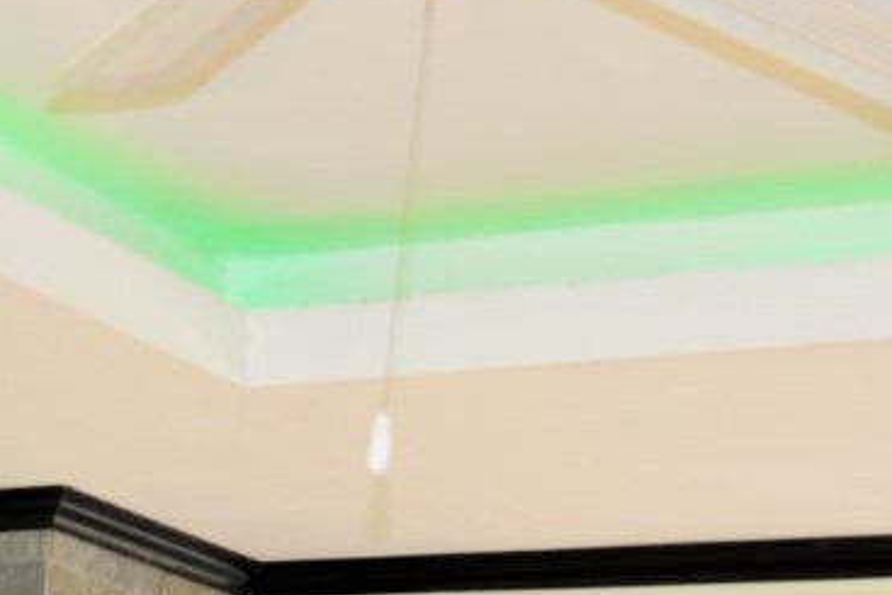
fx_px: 3743
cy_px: 1213
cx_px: 467
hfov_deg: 13.6
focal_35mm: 151
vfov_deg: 8.6
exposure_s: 1/125
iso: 200
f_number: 3.5
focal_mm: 24
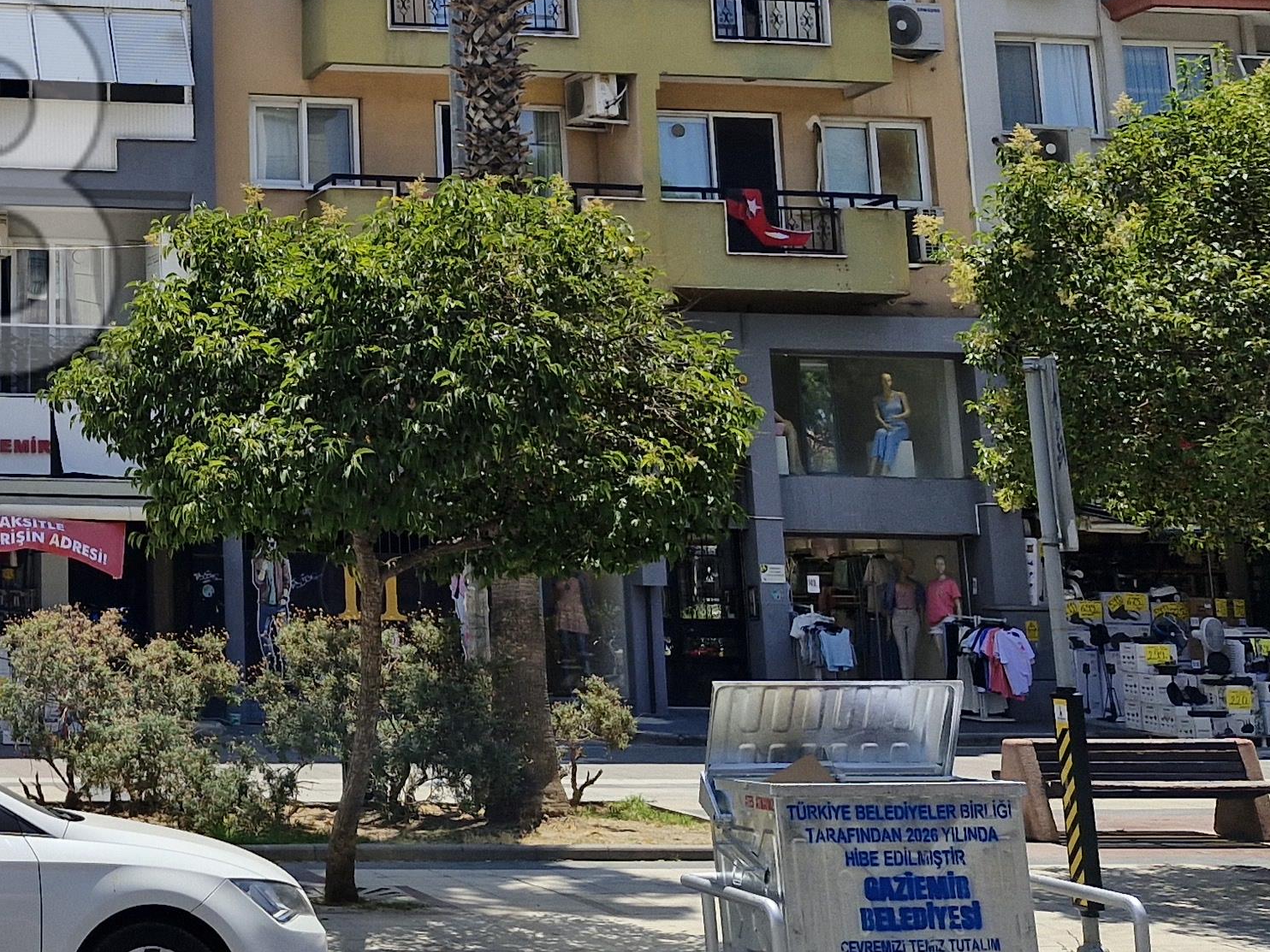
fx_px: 2275
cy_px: 87
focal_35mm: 62
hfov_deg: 28.5
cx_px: -110
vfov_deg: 23.0
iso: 50
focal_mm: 5.54
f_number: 1.8
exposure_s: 1/2352
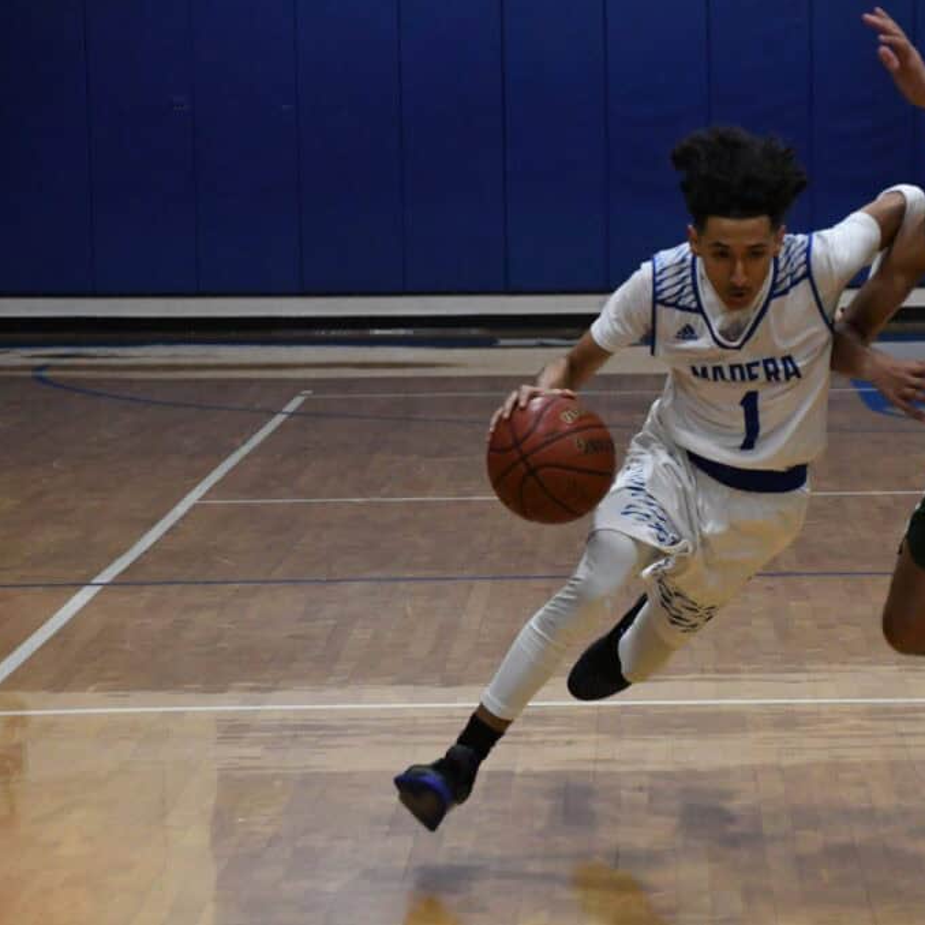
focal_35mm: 164
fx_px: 4947
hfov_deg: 10.7
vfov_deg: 10.7
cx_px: 654
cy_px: 462
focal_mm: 85
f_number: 5.3
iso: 8000
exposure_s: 1/640
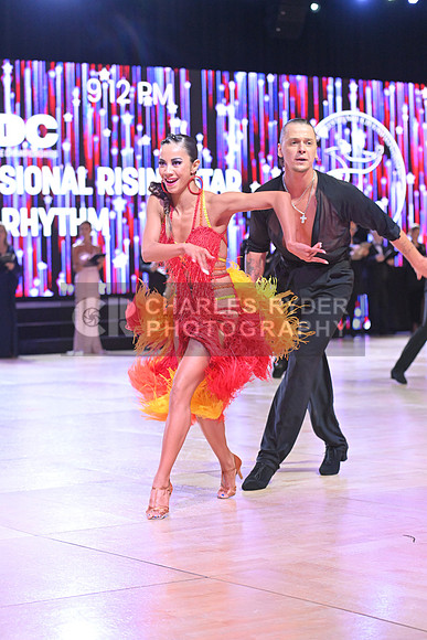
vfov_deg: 22.6
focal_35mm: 90
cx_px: 214
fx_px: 1600
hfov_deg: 15.2
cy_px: 320
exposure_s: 1/400
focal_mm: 90
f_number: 4.5
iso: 4000
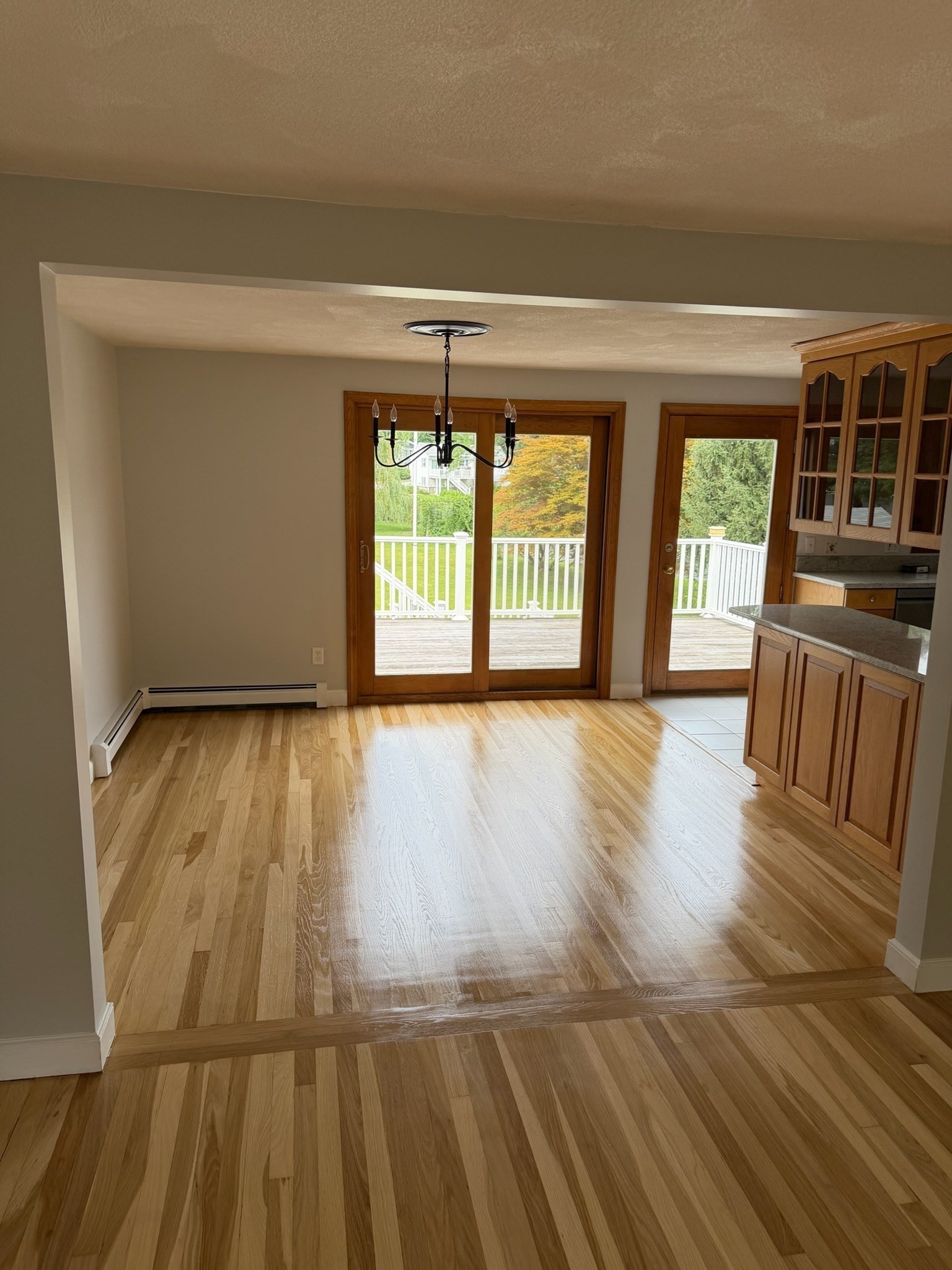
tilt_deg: -11.4
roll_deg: -1.3
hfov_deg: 56.8
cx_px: 476
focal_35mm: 24
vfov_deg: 71.6
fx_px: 880
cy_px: 635
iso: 100
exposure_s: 1/358
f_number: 1.78
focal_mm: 6.76
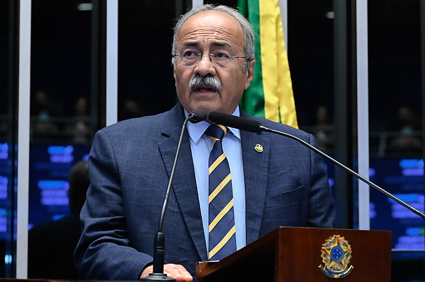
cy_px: 141
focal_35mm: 139
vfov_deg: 9.8
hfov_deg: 14.8
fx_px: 1638
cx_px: 212
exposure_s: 1/100
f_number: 5.6
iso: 6400
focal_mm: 93
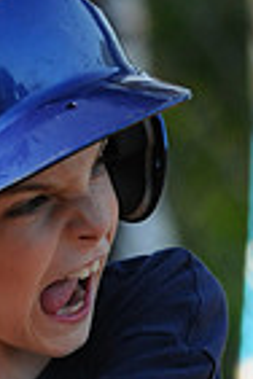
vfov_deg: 1.1
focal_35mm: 1845
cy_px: 599
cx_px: -114
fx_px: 19448
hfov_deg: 0.7
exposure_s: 1/1250
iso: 800
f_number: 4
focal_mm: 300
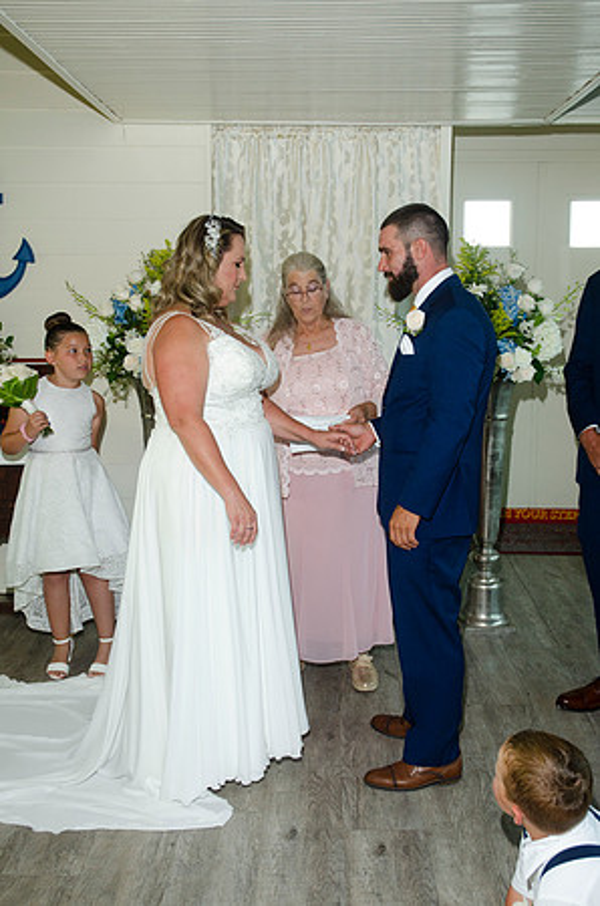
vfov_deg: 48.0
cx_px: 300
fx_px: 1017
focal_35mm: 40
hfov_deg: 32.9
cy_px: 453
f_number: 5.6
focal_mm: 27
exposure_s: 1/125
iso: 400
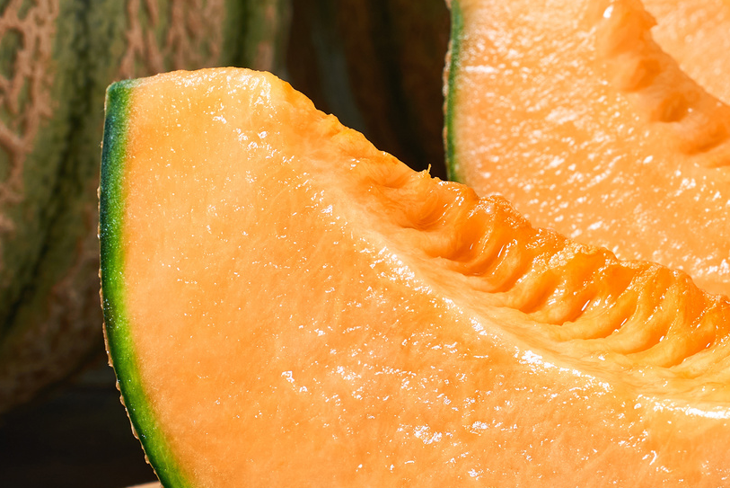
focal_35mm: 332
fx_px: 6736
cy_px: 98
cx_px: 874
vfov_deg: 4.1
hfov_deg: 6.2
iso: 100
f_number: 11
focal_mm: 90
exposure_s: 1/160
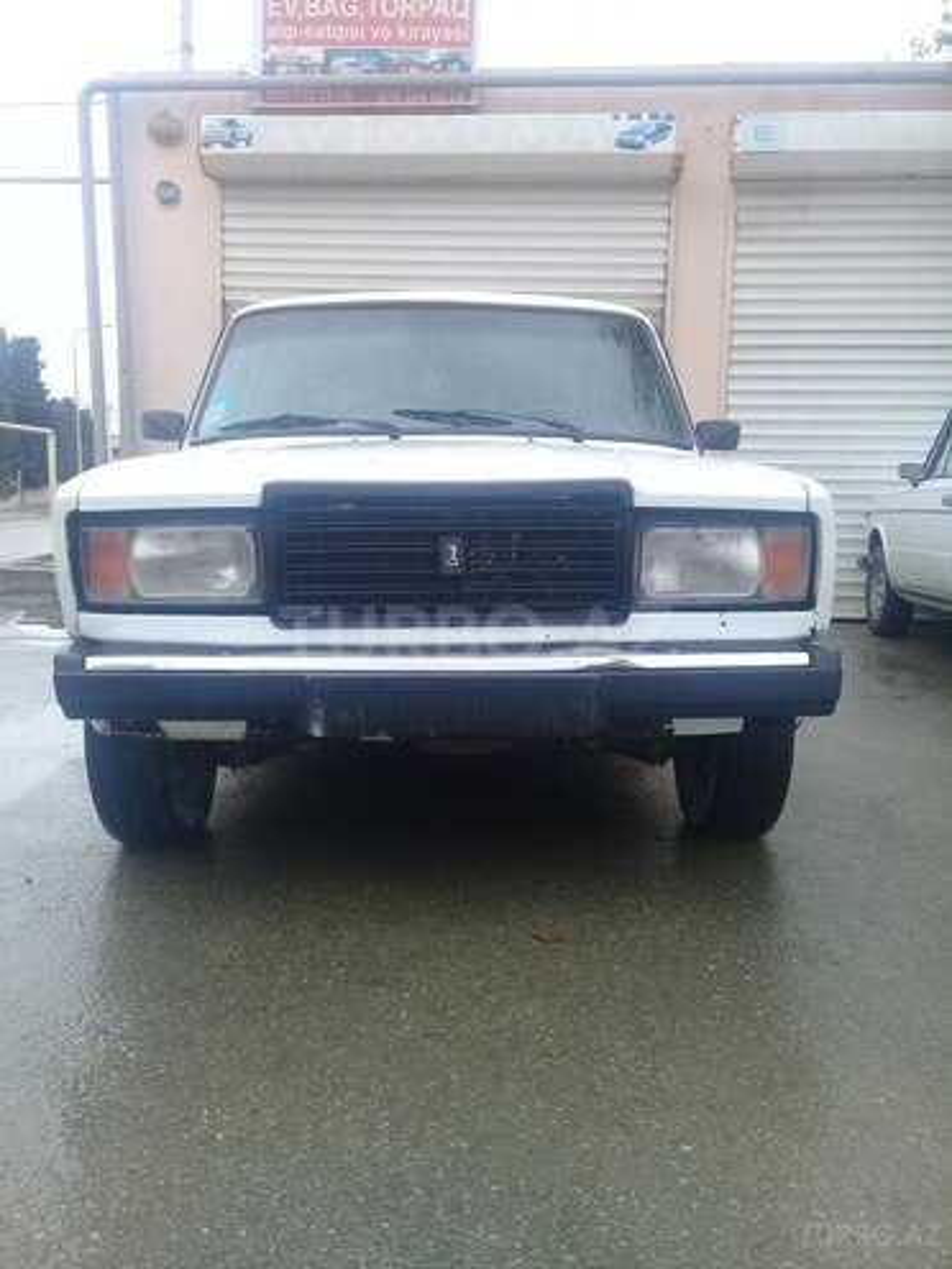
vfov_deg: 58.4
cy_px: 634
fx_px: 1137
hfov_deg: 45.4
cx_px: 476
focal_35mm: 31
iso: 50
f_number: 2.2
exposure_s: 1/100
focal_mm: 3.3
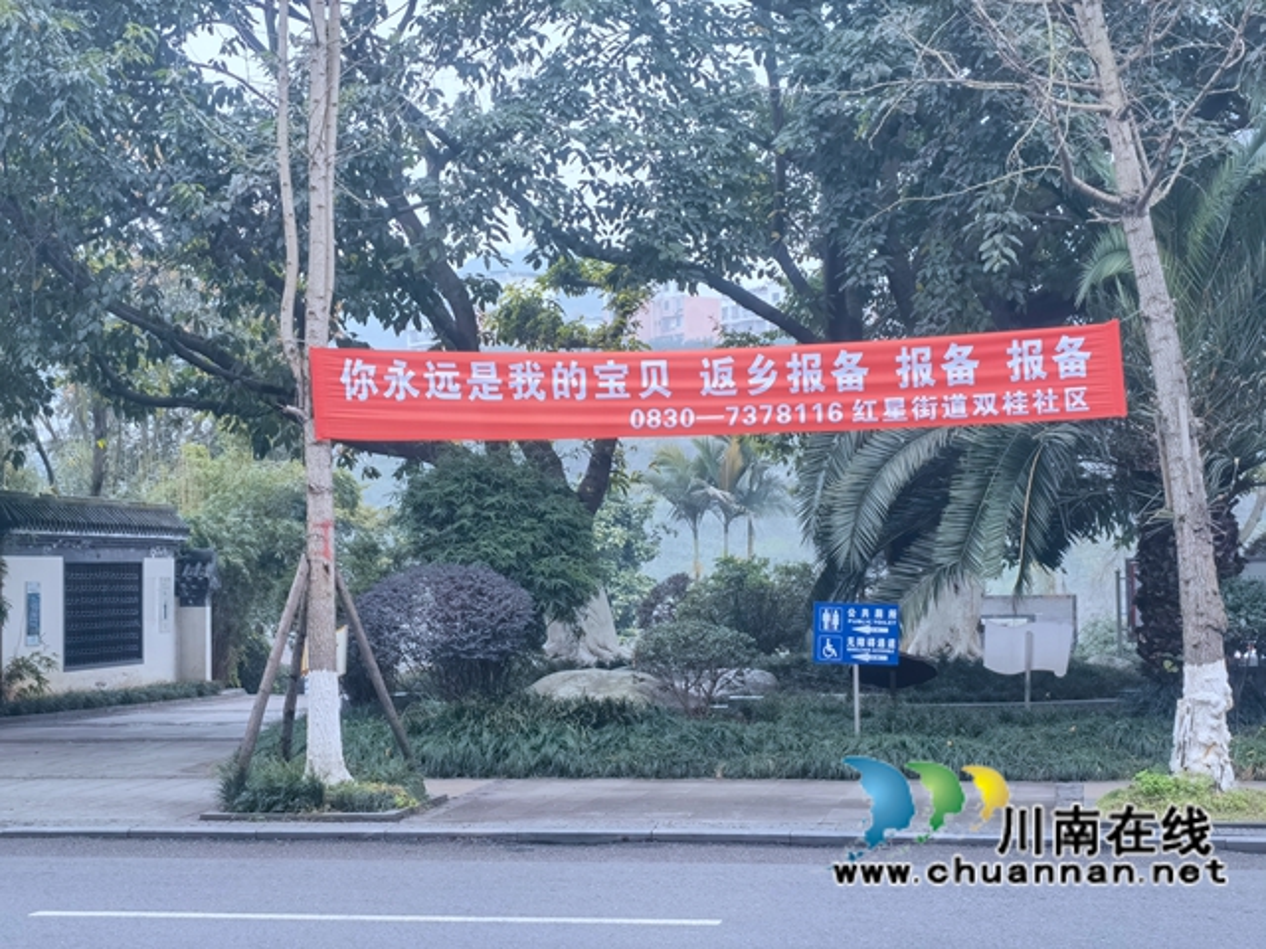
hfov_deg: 30.7
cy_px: 474
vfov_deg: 23.3
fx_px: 2304
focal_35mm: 63
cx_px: 633
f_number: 1.9
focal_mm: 6.67
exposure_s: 1/328
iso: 50
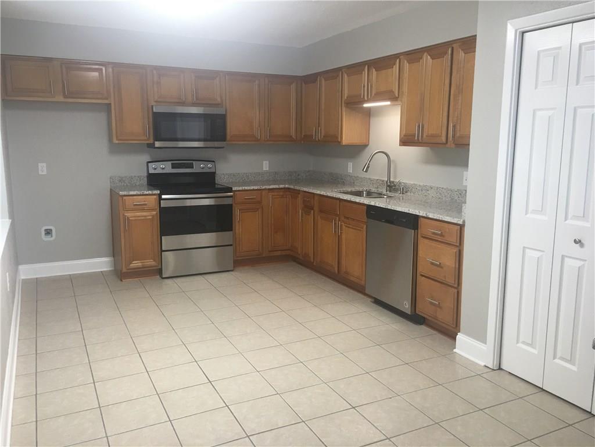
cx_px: 298
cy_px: 224
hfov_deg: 61.7
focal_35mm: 29
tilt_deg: -9.0
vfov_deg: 48.2
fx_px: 498
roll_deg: -0.8
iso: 32
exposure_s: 1/15
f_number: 2.2
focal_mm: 4.15
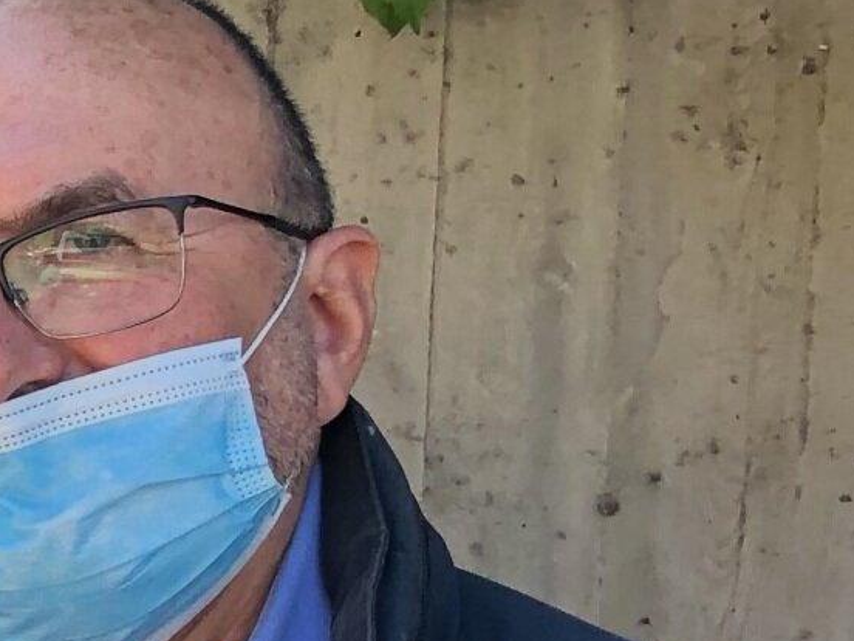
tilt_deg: -3.2
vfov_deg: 9.9
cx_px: -1349
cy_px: 761
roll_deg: -1.6
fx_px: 3627
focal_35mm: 147
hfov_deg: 10.9
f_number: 1.8
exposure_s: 1/198
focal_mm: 4
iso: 20
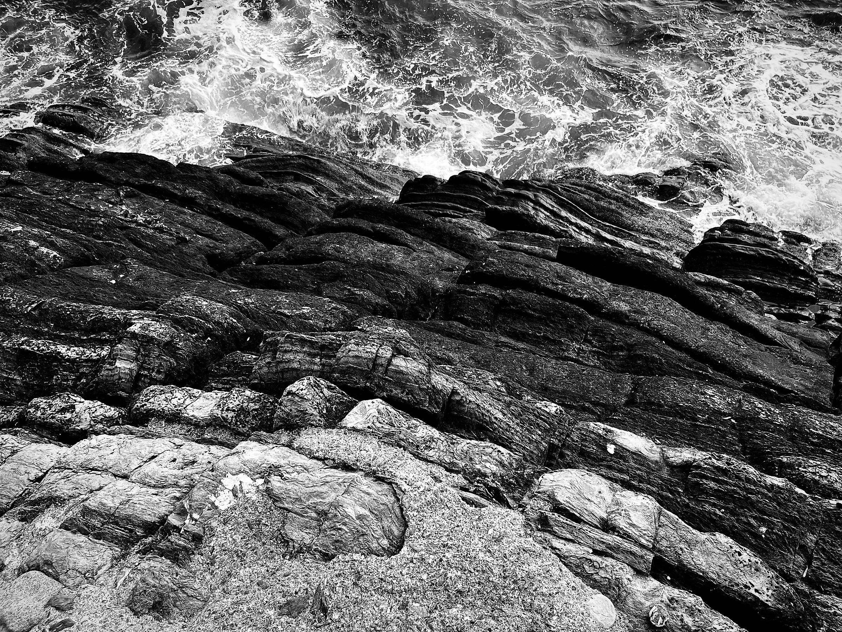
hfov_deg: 67.3
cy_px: 316
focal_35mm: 26
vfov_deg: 53.1
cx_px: 421
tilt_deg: -55.6
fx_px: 632
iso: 50
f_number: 1.6
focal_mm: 5.1
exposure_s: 1/906
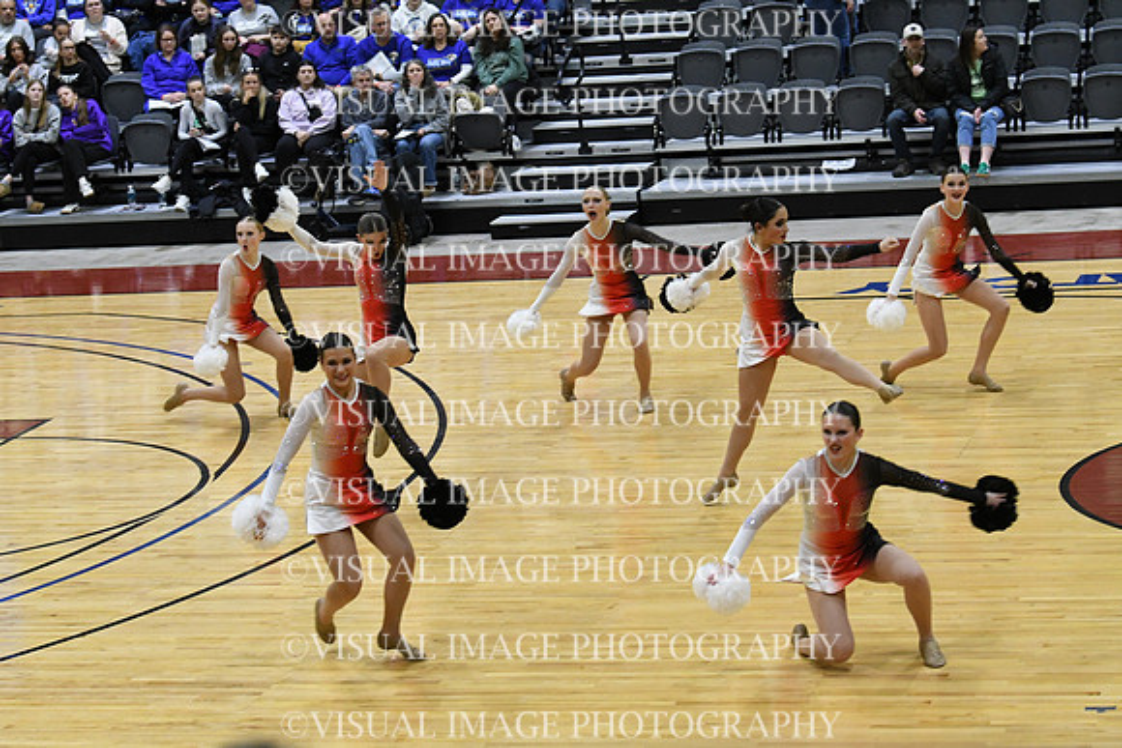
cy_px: 374
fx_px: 3273
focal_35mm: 105
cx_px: 561
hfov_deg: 19.5
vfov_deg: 13.0
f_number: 4
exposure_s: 1/400
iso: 4000
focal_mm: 70
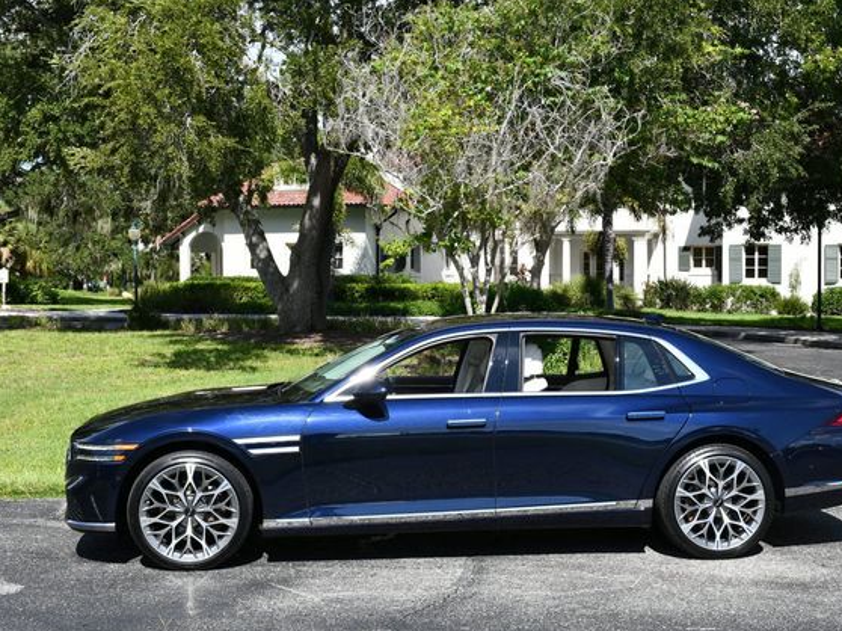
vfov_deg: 27.5
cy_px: 314
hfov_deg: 36.1
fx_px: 1289
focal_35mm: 53
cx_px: 471
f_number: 8
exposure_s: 1/250
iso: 125
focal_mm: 24
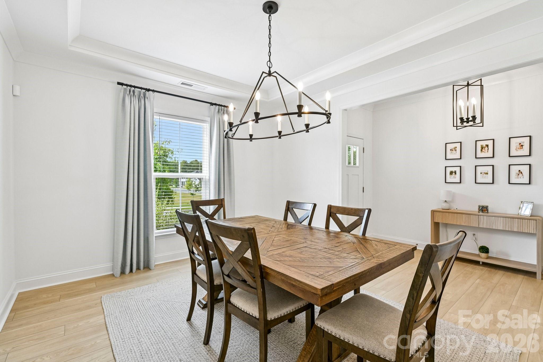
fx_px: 241
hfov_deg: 96.7
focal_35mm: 16
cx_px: 272
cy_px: 181
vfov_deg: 73.7
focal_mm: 16
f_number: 8
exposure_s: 1/20
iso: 100
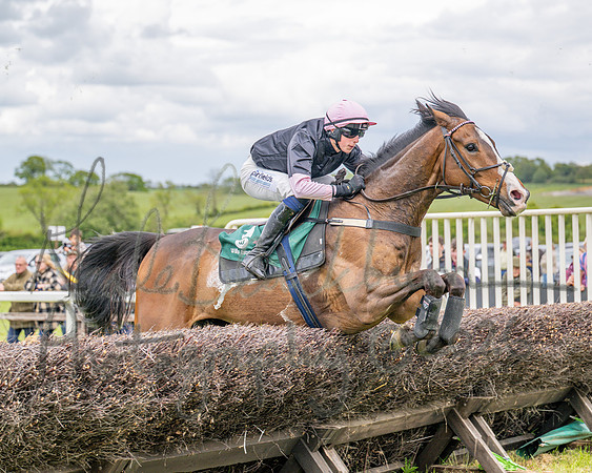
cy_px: 207
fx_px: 1581
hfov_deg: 21.2
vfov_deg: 17.0
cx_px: 243
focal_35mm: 90
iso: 200
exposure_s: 1/1600
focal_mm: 70
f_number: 2.8
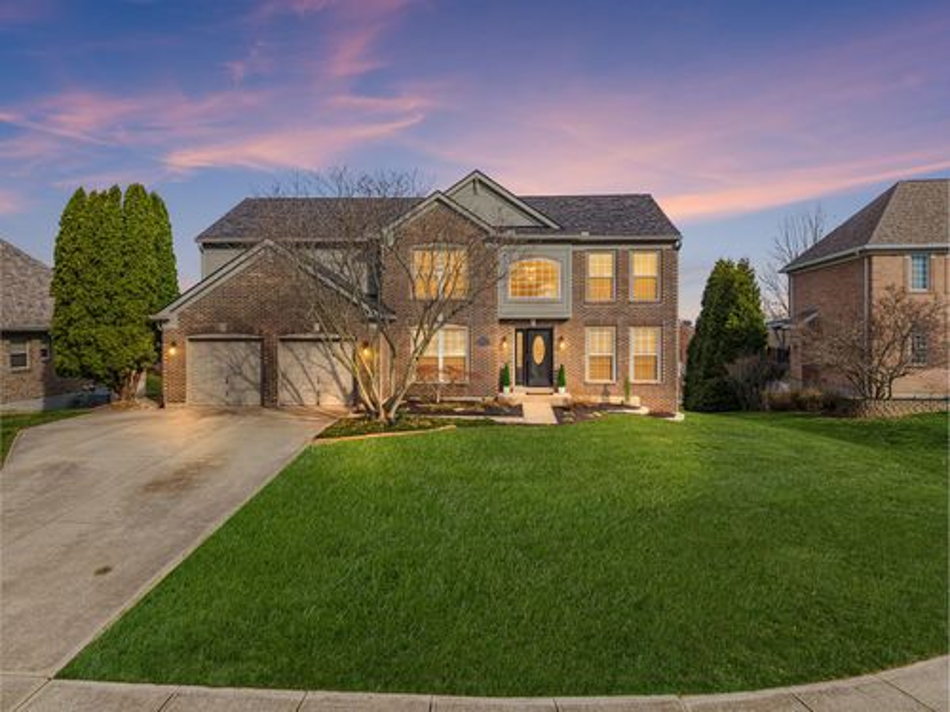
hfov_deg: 71.6
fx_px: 659
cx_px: 475
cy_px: 356
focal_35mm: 24
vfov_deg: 56.8
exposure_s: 1/3000
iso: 160
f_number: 1.8
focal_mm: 8.67
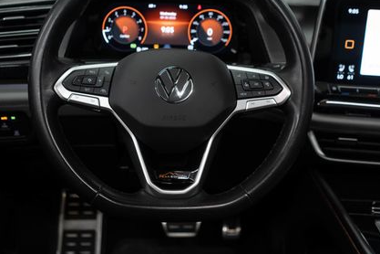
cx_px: 174
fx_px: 454
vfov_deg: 31.1
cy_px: 96
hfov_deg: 45.4
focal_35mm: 43
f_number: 3.2
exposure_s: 1/40
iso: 250
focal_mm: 28
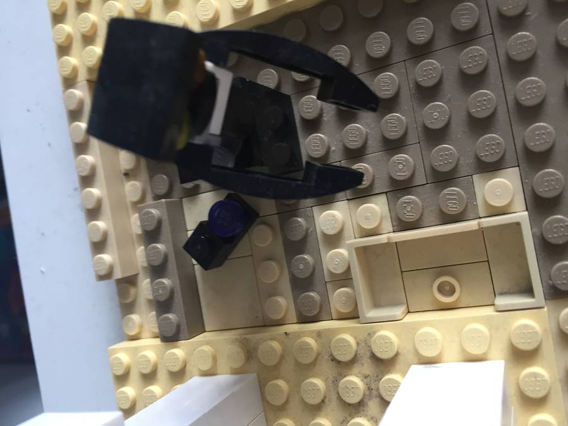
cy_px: 213
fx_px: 476
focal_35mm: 29
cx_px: 284
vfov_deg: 48.2
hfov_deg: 61.7
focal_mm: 4.15
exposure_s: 1/33
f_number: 2.2
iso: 80
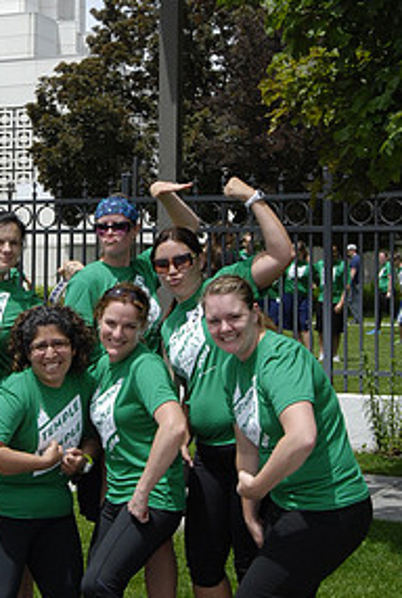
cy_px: 217
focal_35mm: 79
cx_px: 59
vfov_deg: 25.5
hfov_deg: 17.2
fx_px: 1317
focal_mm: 26
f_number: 10
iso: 400
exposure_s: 1/800
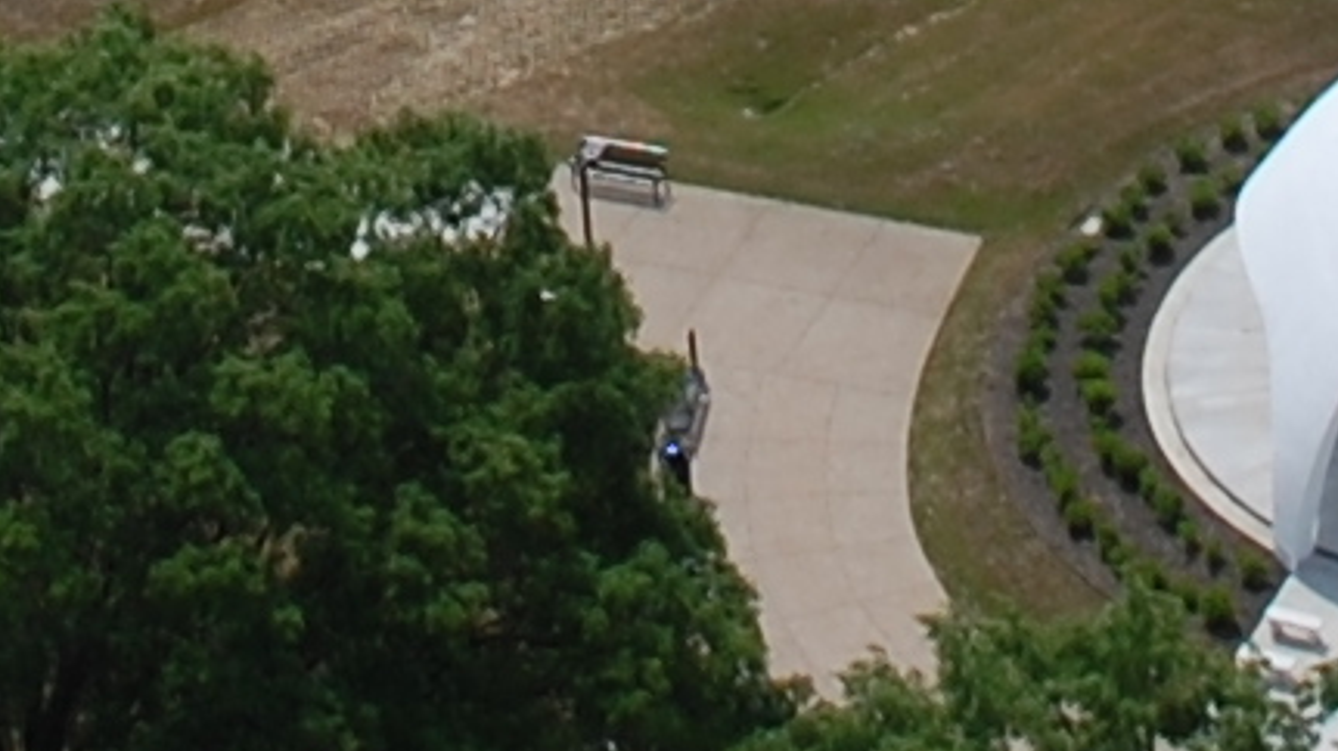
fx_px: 10107
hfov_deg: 7.6
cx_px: 658
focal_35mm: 285
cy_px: -1362
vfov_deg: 4.1
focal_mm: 26
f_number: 9
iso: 200
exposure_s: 1/320
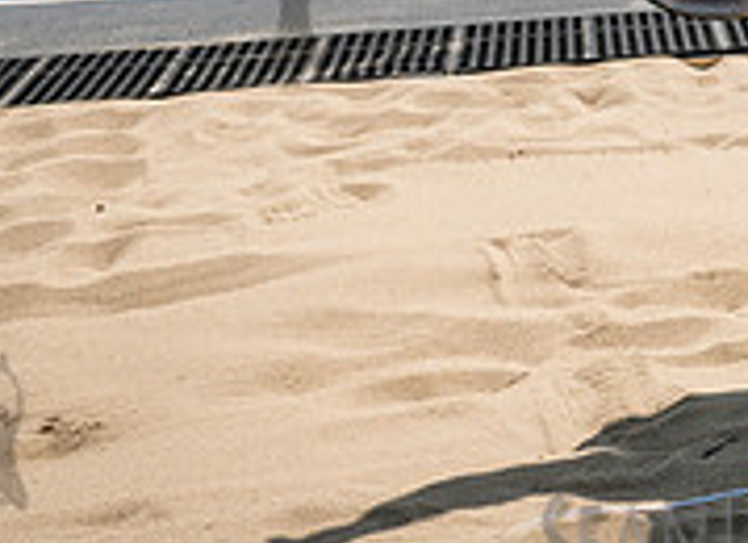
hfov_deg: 18.9
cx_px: 1105
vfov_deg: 14.7
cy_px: -214
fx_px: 1987
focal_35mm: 93
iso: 400
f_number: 5.6
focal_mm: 24
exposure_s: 1/3200
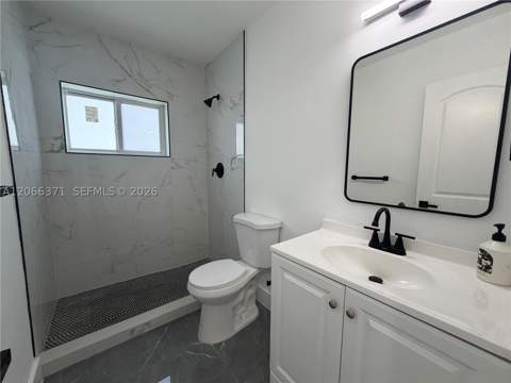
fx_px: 207
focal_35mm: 14
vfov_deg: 85.7
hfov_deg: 102.1
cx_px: 256
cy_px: 192
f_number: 2.2
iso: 200
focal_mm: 2.22
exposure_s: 1/120
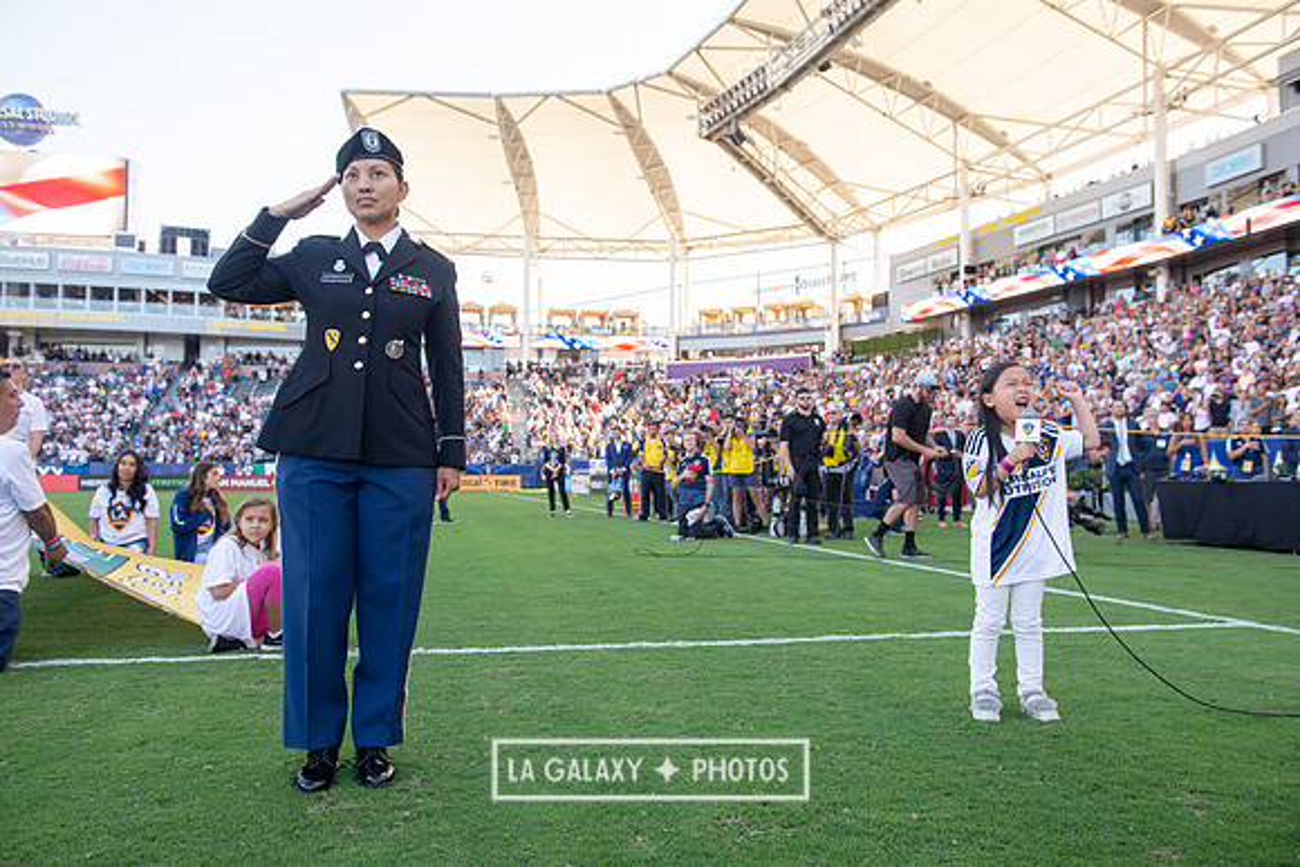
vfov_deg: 42.3
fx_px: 1120
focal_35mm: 31
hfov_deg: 60.3
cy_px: 434
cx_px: 650
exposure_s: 1/320
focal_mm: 31
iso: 200
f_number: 4.5
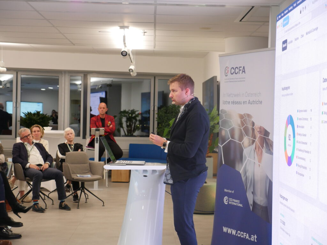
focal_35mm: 70
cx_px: 164
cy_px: 122
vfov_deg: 21.0
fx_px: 661
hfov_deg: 27.8
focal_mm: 35
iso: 1000
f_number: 2.8
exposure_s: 1/125
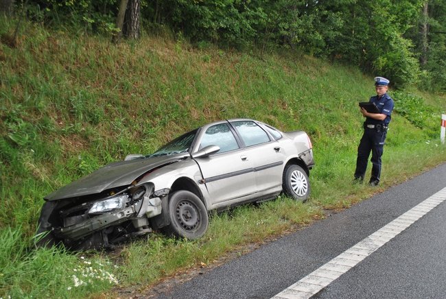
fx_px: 540
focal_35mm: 44
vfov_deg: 31.0
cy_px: 150
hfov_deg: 44.9
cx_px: 223
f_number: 5.6
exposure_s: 1/125
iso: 160
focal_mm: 29
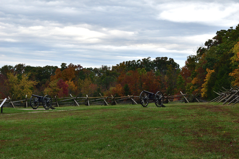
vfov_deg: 16.5
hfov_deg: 24.6
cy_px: 80
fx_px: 548
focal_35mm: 82
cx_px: 120
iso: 800
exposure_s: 1/125
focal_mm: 55
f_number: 5.6
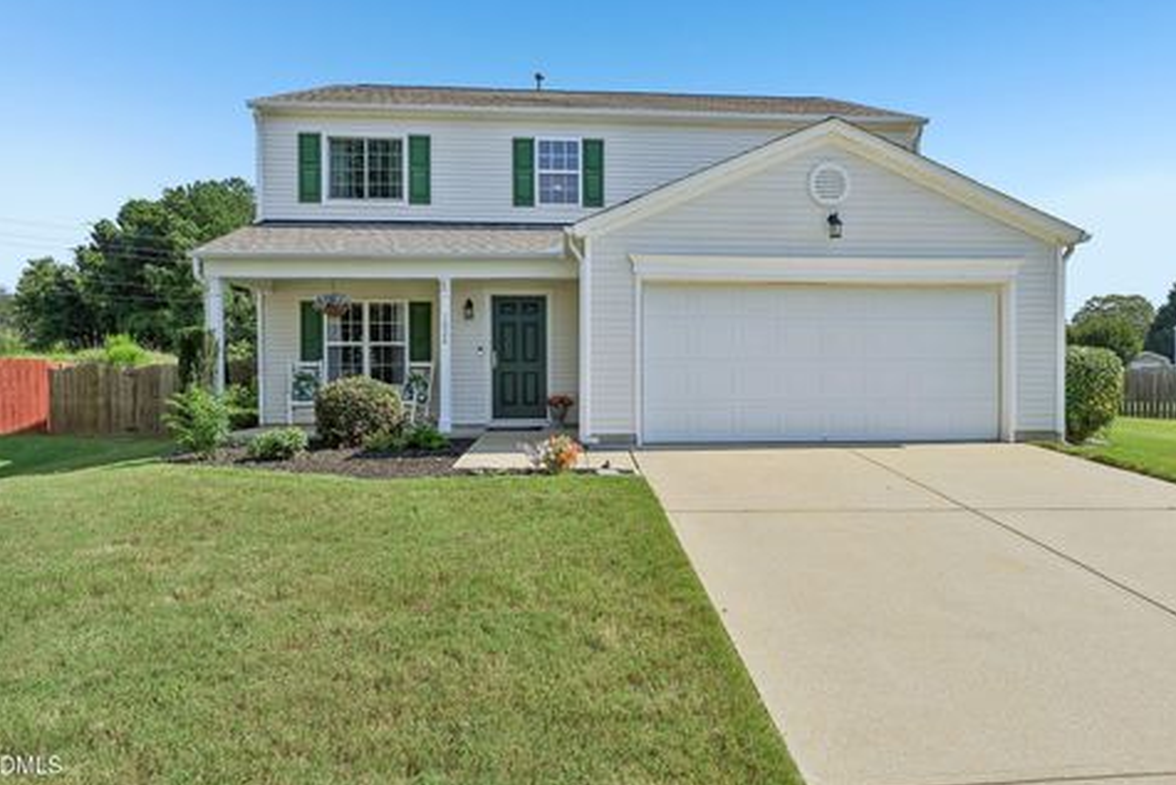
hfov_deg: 82.4
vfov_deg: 60.7
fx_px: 671
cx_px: 614
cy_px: 390
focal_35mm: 21
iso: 100
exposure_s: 1/500
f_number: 8
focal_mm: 19.5
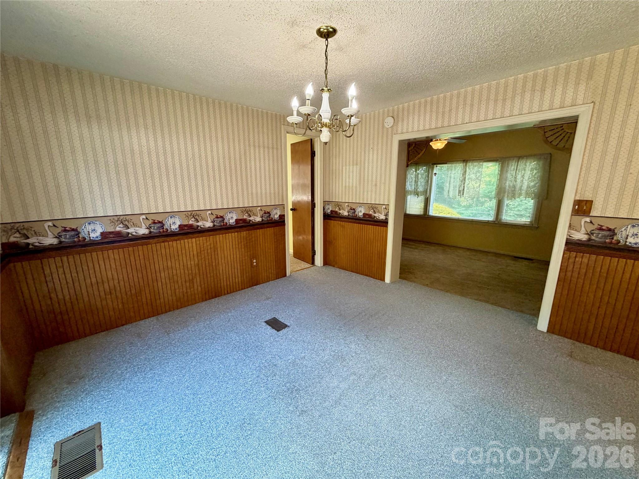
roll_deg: +0.0
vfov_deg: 85.7
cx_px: 320
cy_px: 240
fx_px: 258
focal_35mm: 14
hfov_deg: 102.1
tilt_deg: -12.5
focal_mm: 2.22
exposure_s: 1/120
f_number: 2.2
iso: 250
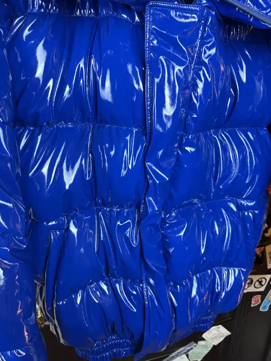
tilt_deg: -24.1
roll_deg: +1.8
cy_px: 180
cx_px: 136
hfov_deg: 56.8
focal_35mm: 24
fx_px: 251
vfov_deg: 71.6
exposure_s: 1/60
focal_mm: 6.76
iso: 250
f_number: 1.78
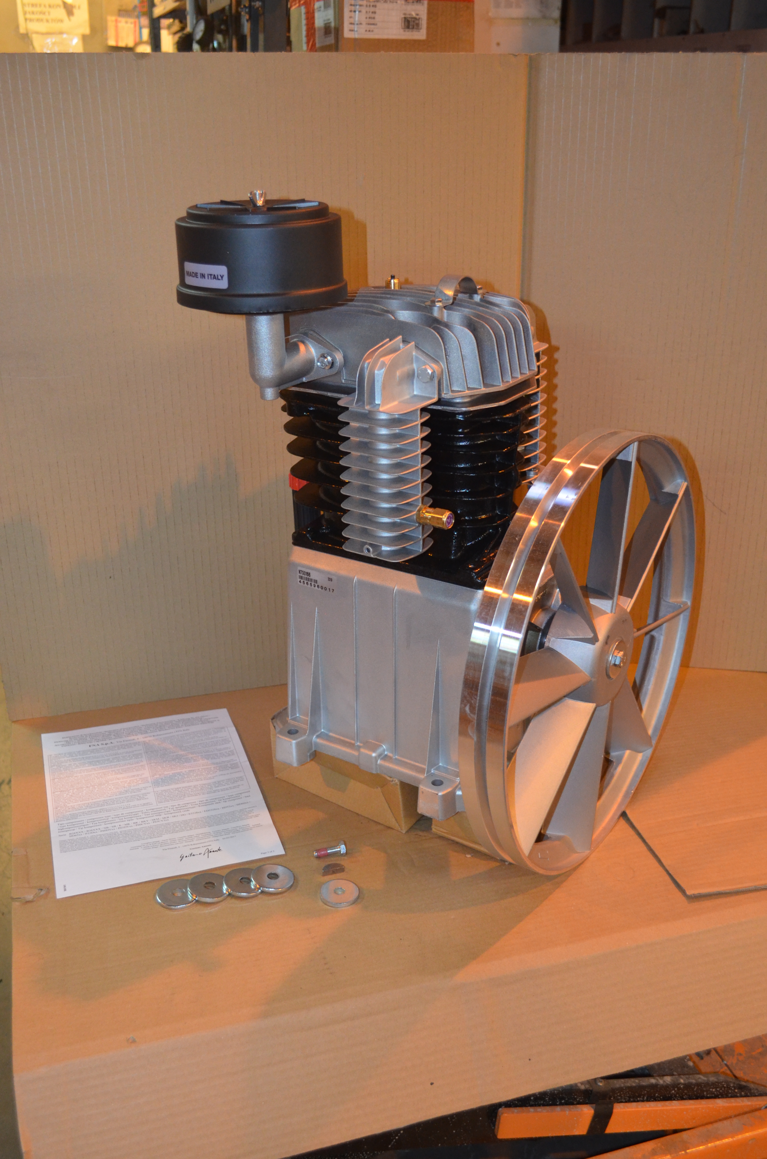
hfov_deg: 36.7
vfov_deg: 53.2
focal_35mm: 36
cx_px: 384
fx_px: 1156
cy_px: 580
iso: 1600
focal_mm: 24
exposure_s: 1/60
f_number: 4
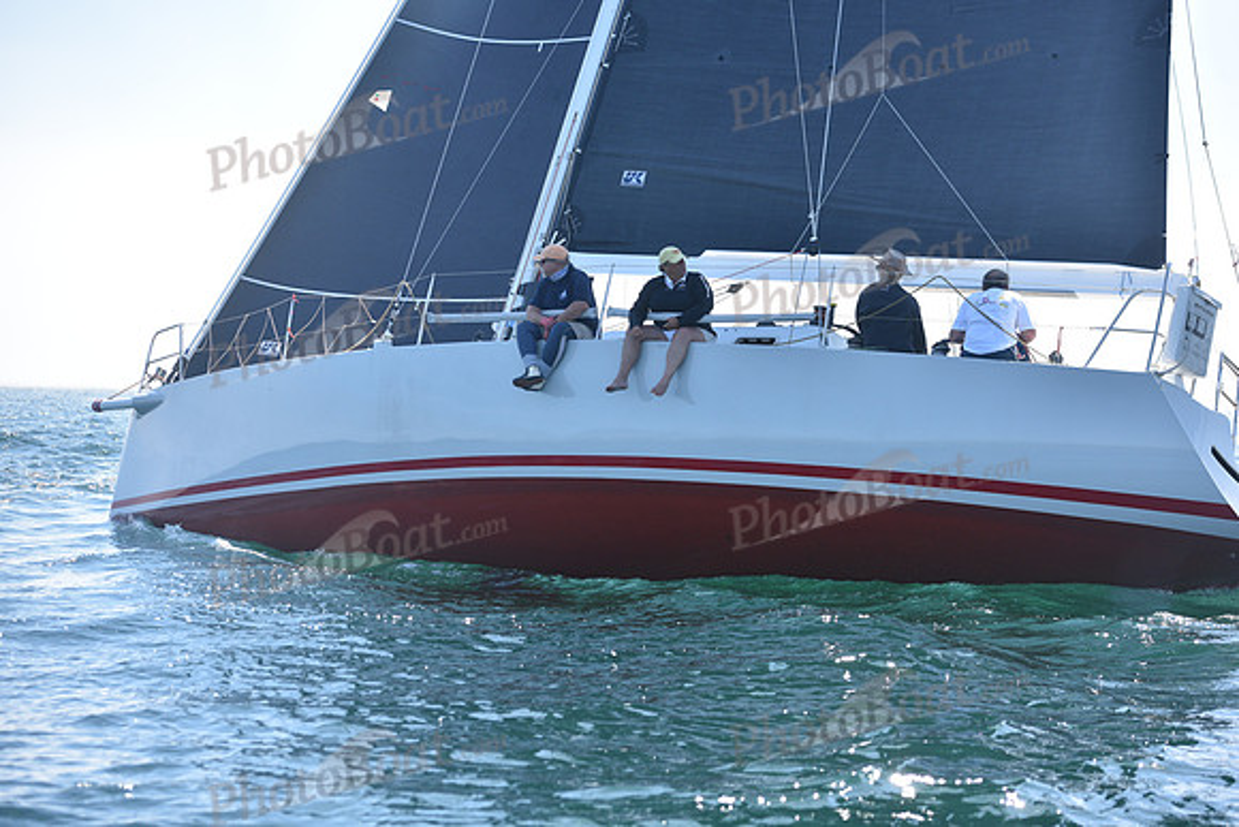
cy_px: 414
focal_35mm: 70
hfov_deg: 28.8
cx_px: 620
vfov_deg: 19.5
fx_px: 2410
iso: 320
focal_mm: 70
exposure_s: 1/1600
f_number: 4.5
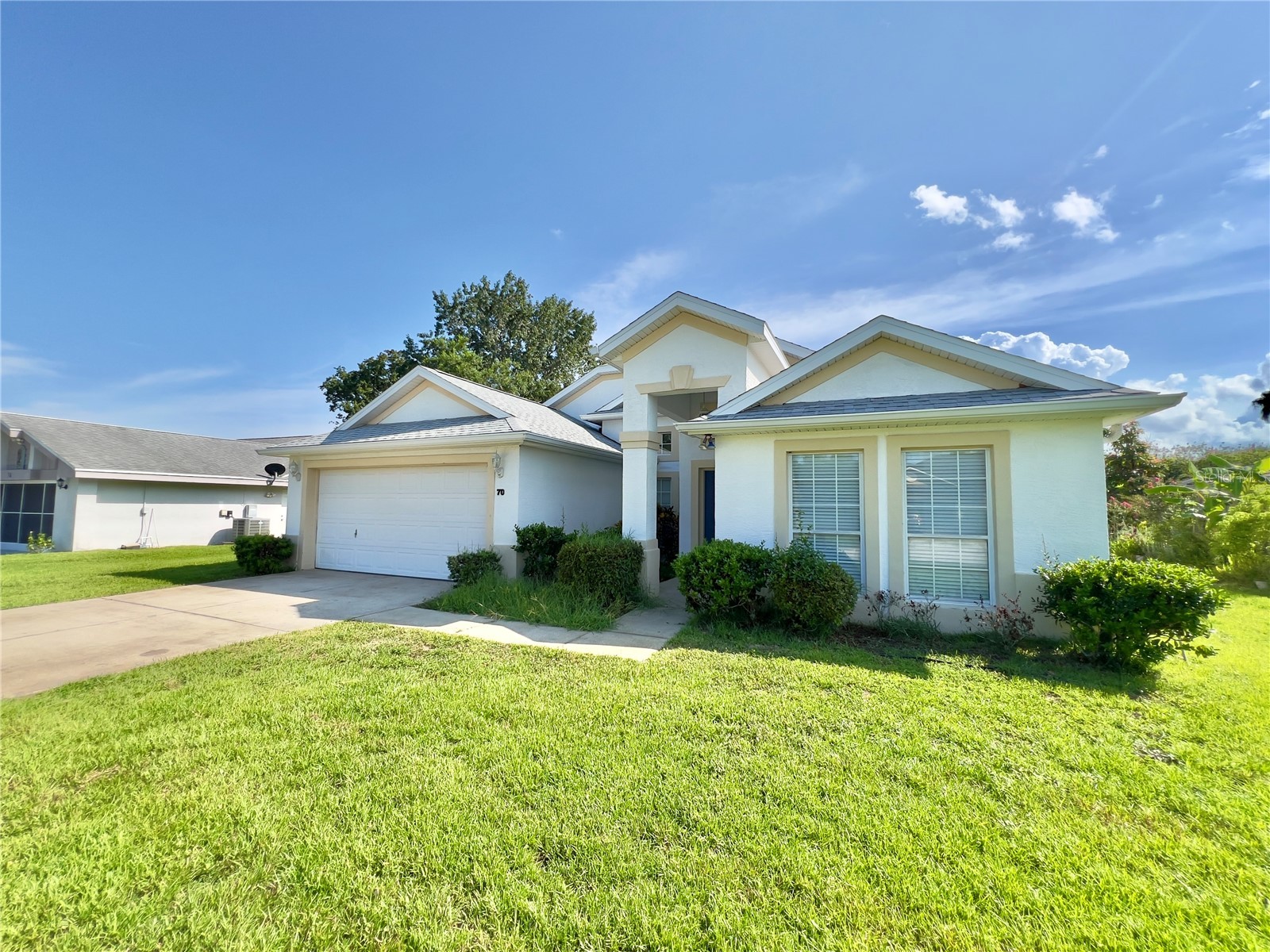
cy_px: 476
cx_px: 635
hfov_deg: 106.2
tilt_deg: +4.7
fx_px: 477
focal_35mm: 13
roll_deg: +0.5
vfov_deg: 89.9
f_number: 1.8
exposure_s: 1/978
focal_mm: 1.57
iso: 32
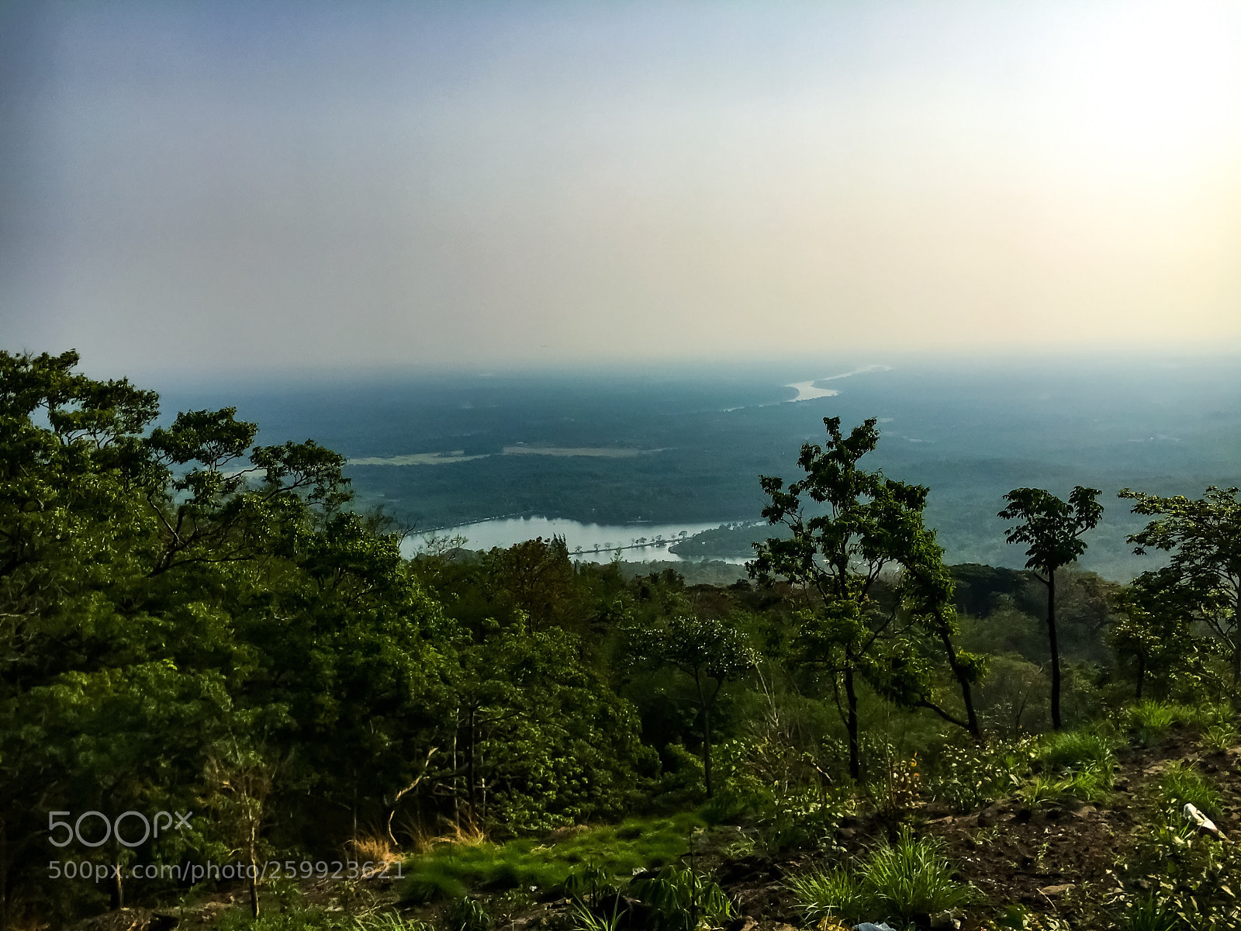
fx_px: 1040
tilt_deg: -5.8
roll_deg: +3.0
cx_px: 620
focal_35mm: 29
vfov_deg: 48.2
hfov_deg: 61.7
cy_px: 466
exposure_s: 1/3077
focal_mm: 4.15
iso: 25
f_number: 2.2
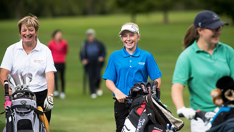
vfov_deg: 3.8
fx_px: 1961
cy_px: 62
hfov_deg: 6.8
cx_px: 117
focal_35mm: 316
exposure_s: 1/1600
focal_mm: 300
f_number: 5.6
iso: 800
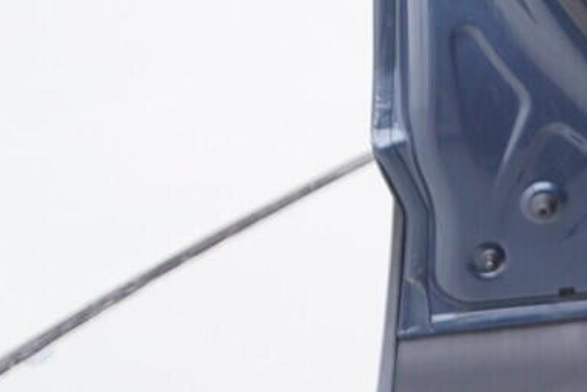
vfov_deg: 9.6
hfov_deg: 13.5
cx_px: 1052
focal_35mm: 136
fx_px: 2217
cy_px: -282
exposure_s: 1/40
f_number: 2.8
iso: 160
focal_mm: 24
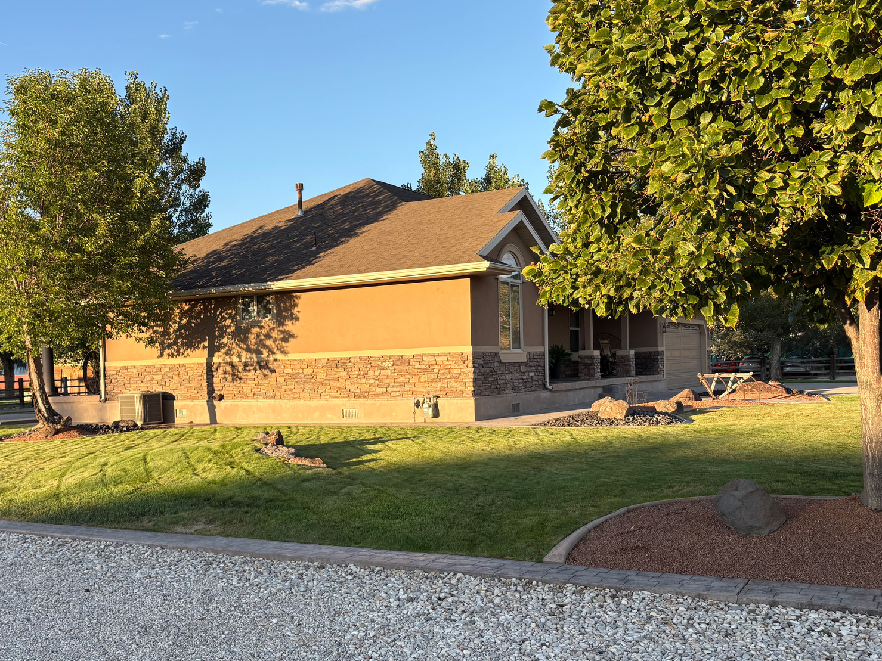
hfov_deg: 51.2
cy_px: 414
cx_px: 382
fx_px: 917
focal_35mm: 36
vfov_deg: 39.4
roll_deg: +1.0
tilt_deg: -1.1
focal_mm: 5.96
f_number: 1.6
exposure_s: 1/731
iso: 50
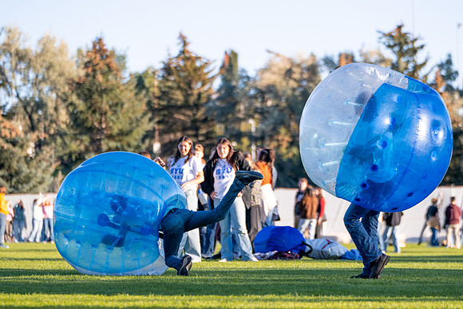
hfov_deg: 12.1
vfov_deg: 8.1
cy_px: 178
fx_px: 2191
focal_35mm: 170
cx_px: 287
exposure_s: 1/1000
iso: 160
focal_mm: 120
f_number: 2.8
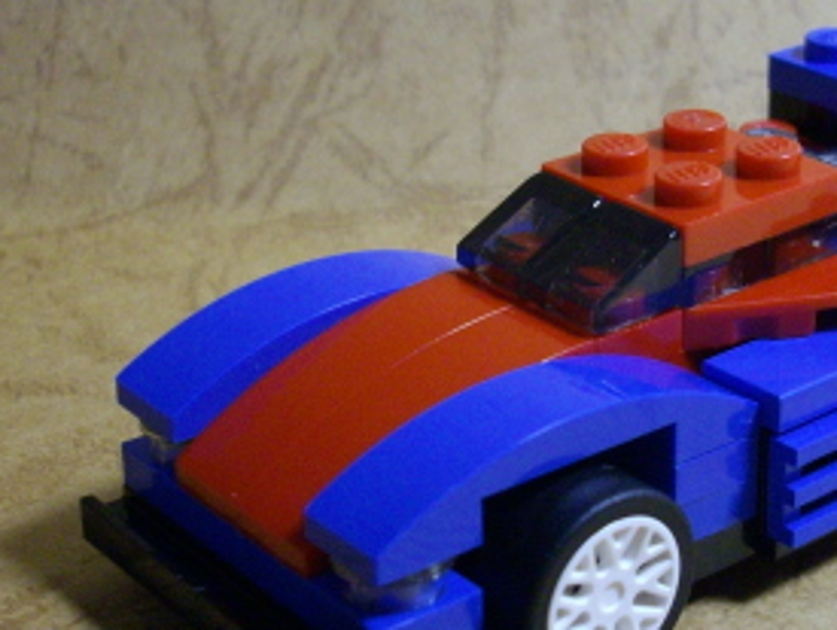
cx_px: 642
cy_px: 231
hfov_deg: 22.5
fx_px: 2082
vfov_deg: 17.2
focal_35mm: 86
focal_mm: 6.2
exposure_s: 1/50
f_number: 2.8
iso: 243
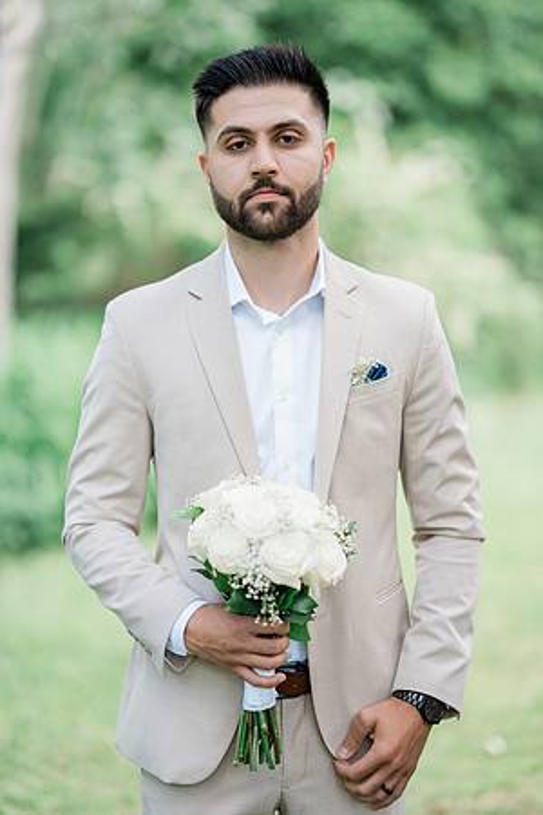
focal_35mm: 85
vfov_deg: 23.9
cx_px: 272
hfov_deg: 16.1
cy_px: 408
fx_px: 1923
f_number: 1.4
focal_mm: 85
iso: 100
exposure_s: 1/500
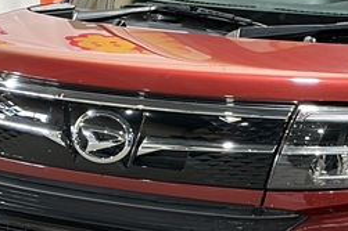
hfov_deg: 10.4
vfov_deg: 7.1
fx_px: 1874
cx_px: 410
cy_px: 125
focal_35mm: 194
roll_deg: -0.3
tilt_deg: -8.7
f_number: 1.6
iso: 160
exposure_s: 1/33
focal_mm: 5.96
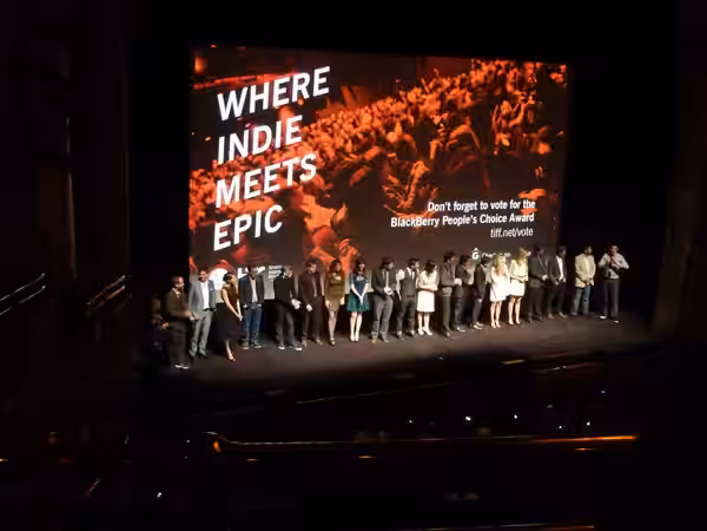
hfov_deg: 44.8
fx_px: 858
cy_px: 266
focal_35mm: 42
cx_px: 354
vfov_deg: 34.3
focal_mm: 6.9
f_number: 3.7
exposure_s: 1/15
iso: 800
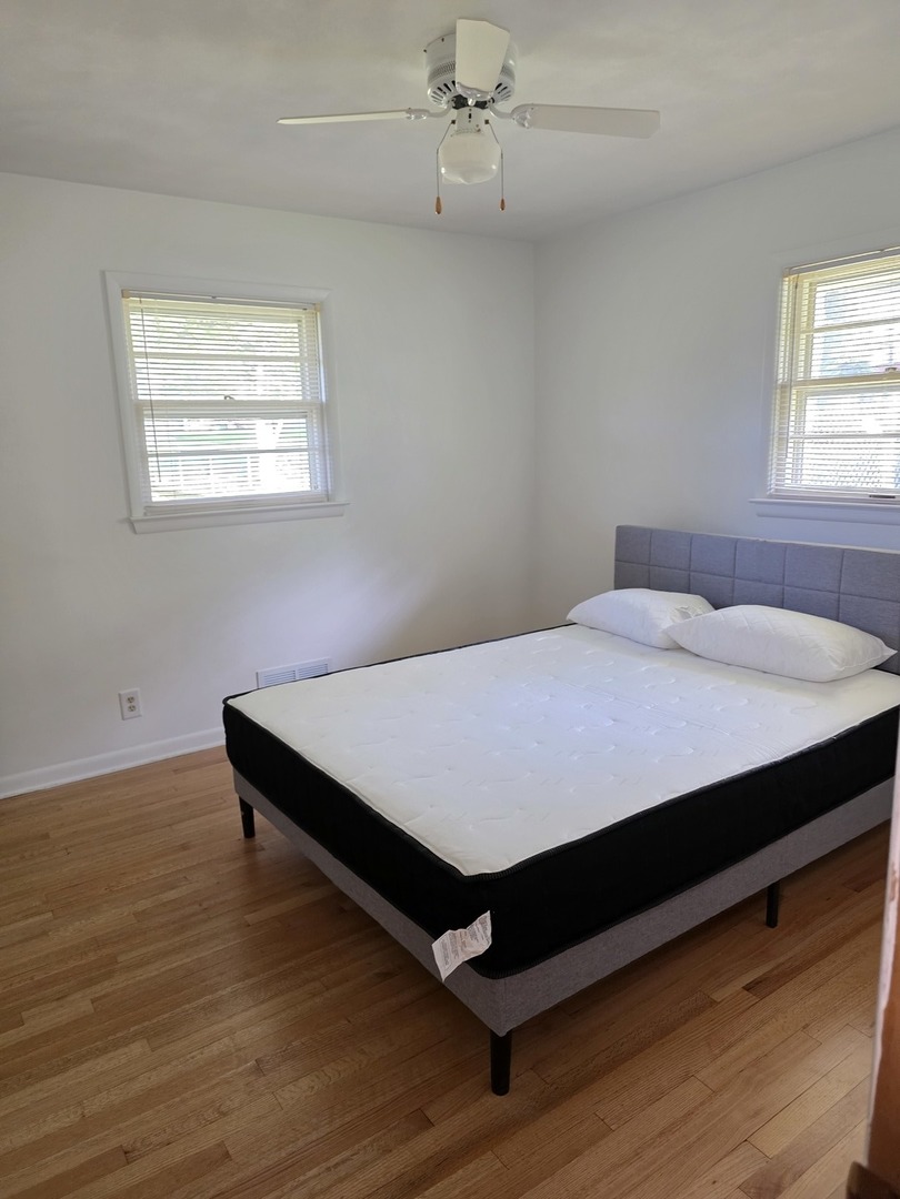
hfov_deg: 58.9
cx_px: 450
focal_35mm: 23
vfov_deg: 73.9
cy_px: 600
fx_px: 797
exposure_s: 1/120
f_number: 1.7
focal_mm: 6.3
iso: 640
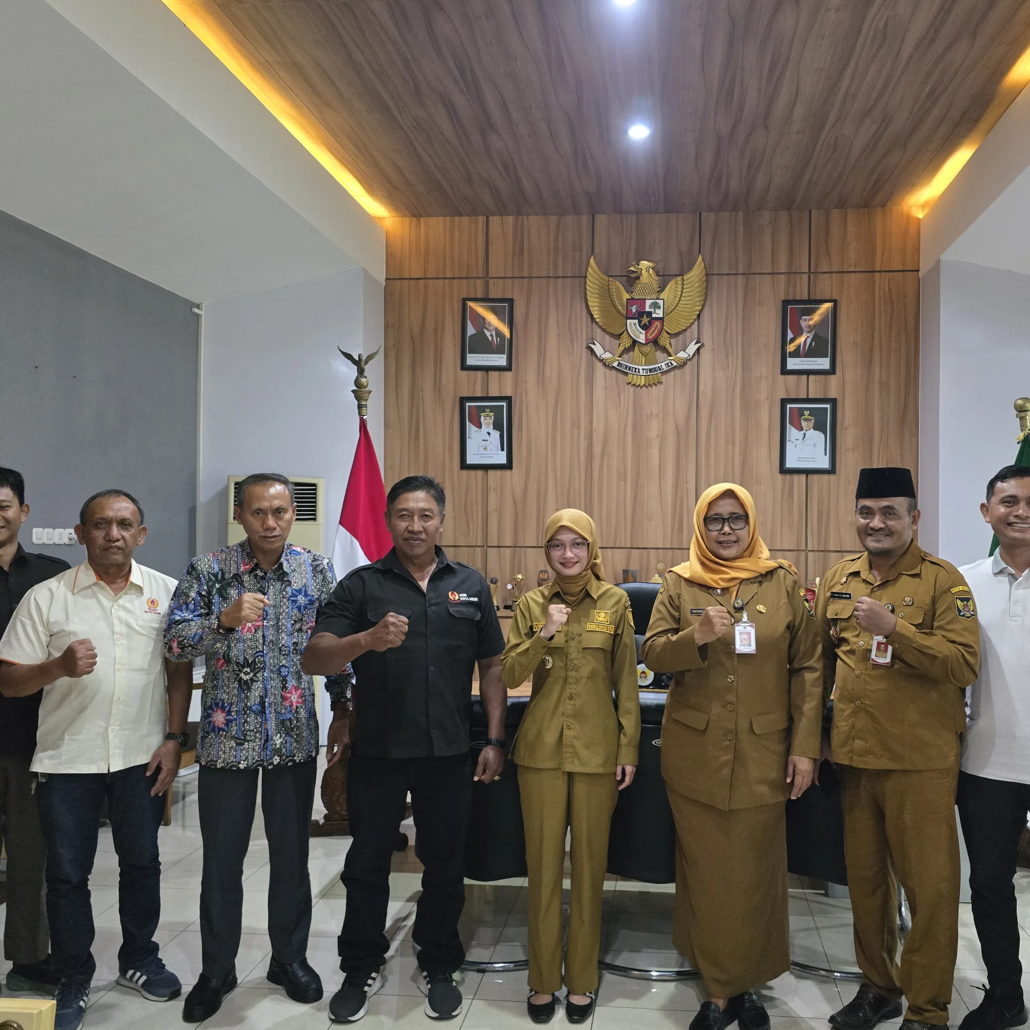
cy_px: 509
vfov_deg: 57.3
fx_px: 943
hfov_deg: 57.1
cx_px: 590
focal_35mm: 28
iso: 2000
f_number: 1.7
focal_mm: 6.3
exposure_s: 1/100
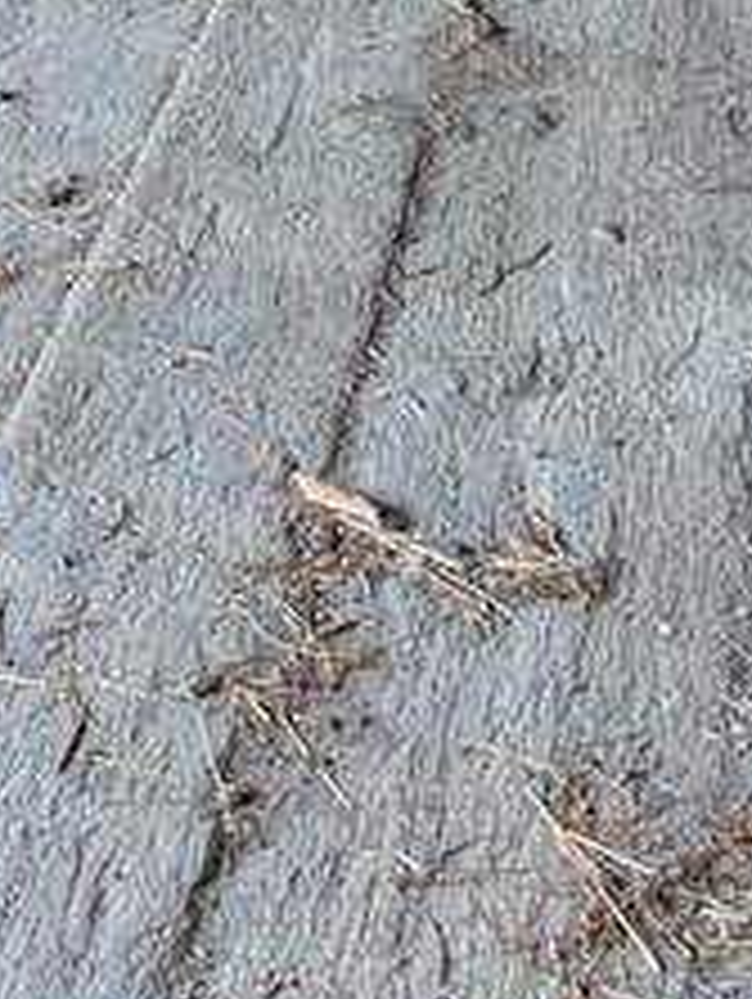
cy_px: -954
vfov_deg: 15.4
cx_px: 72
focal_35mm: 104
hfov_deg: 14.1
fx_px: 3007
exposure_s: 1/108
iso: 981
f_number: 1.68
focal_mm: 6.9
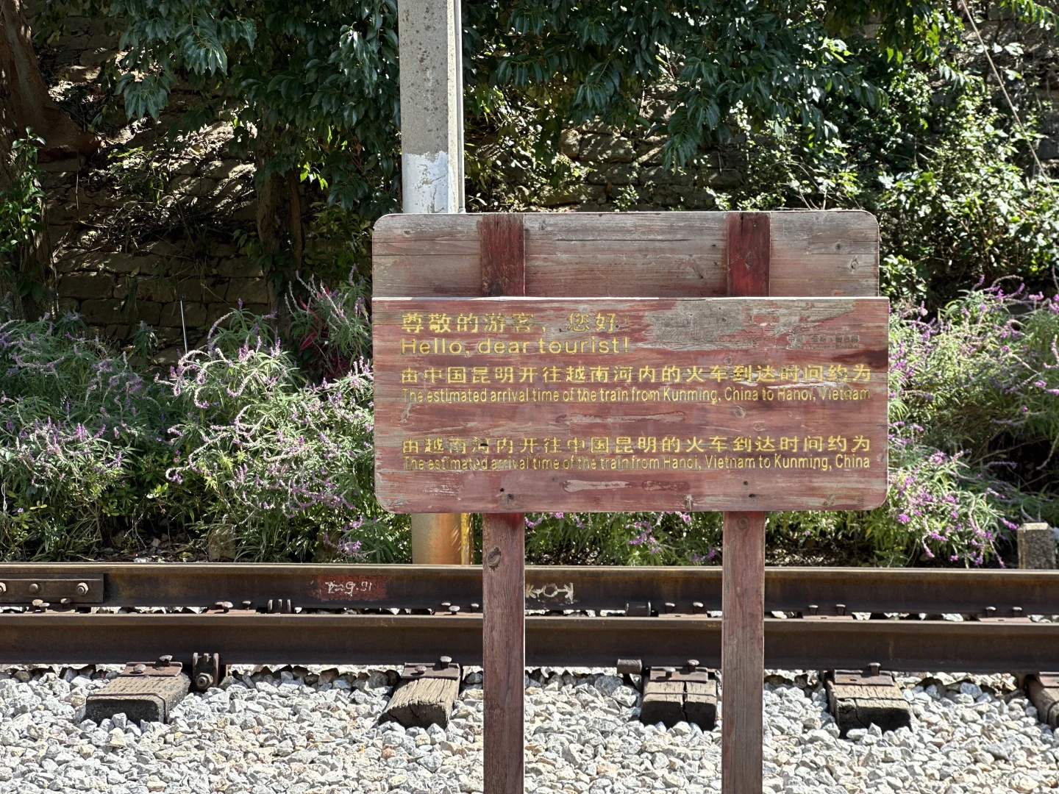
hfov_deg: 25.3
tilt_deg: -3.3
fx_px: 2356
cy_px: 397
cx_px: 530
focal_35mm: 77
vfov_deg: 19.1
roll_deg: -0.3
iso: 32
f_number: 2.8
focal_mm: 9
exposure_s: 1/136
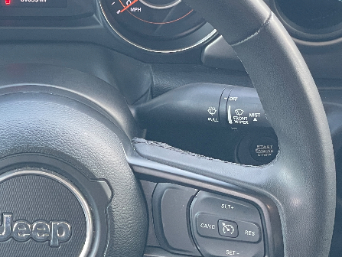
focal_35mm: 119
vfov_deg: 12.4
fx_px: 1177
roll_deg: +0.5
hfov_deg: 16.3
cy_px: 188
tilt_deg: -36.4
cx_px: 21
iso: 160
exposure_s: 1/122
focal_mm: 6
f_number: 2
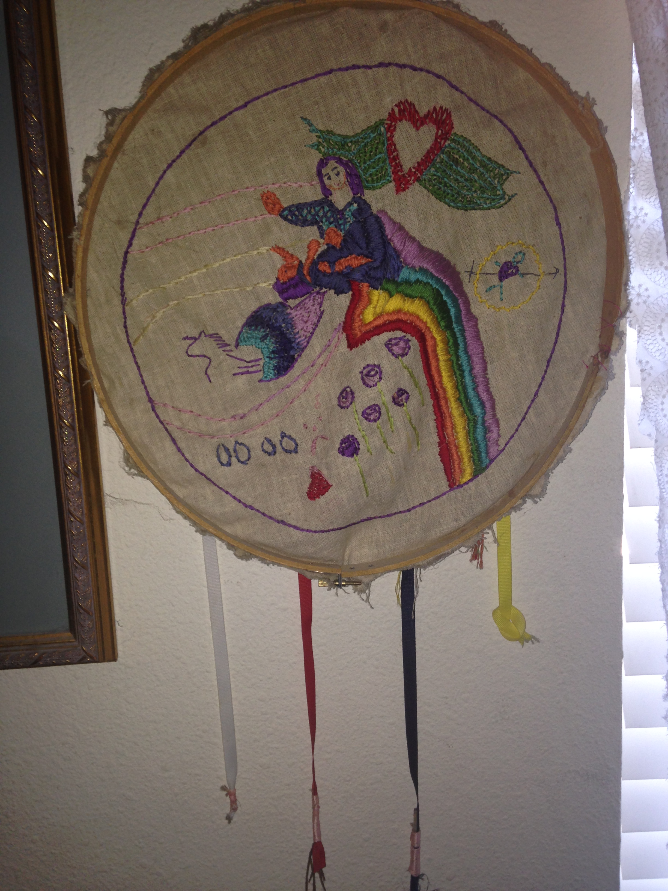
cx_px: 334
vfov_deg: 55.4
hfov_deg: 42.9
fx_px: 849
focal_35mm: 33
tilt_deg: -8.4
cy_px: 446
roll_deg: +1.5
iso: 50
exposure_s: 1/26
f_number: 2.4
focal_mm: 4.12
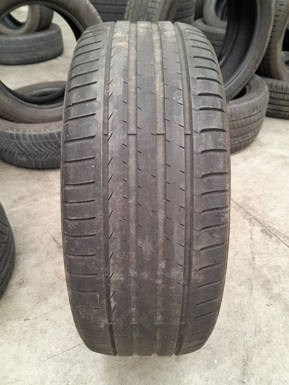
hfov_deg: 53.1
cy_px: 192
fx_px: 289
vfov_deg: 67.3
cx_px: 144
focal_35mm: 26
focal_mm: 3.98
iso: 160
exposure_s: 1/50
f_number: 1.8
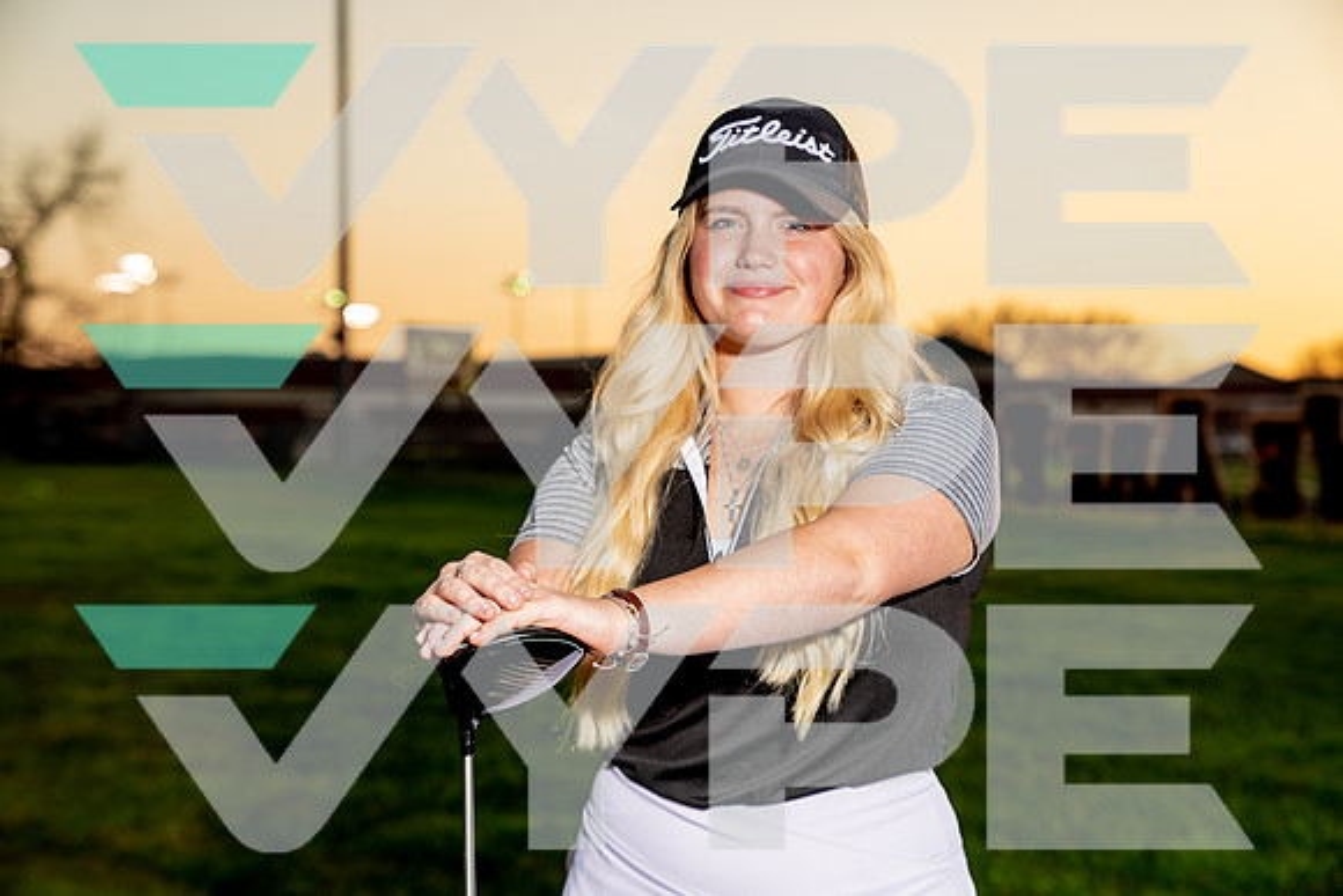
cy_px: 448
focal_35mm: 65
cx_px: 672
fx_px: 2425
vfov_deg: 20.9
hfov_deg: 31.0
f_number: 4
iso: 100
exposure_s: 1/250
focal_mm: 65
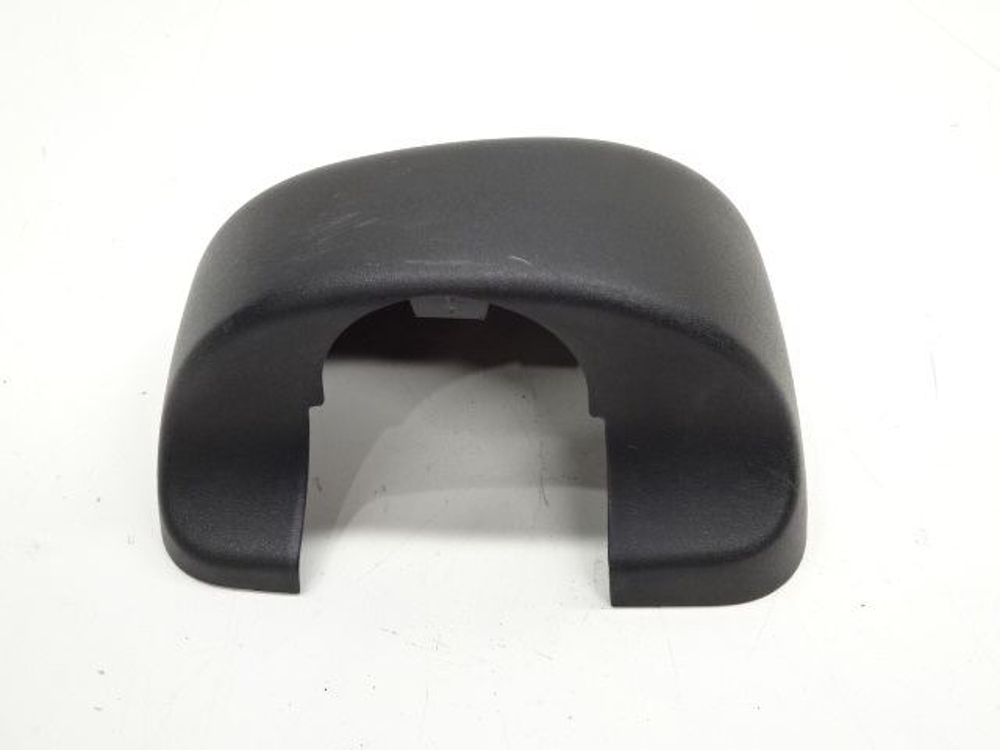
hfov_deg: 42.9
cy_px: 375
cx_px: 500
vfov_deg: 32.9
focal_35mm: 44
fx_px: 1271
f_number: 4.5
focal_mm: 7.58
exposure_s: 1/50
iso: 250
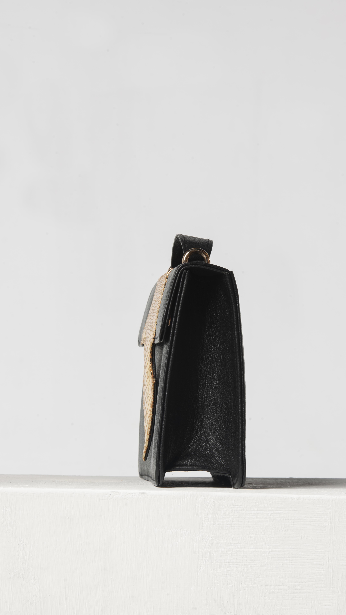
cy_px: 308
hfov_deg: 8.9
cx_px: 186
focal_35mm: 137
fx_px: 2234
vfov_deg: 15.7
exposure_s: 1/125
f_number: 16
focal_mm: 130
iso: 100
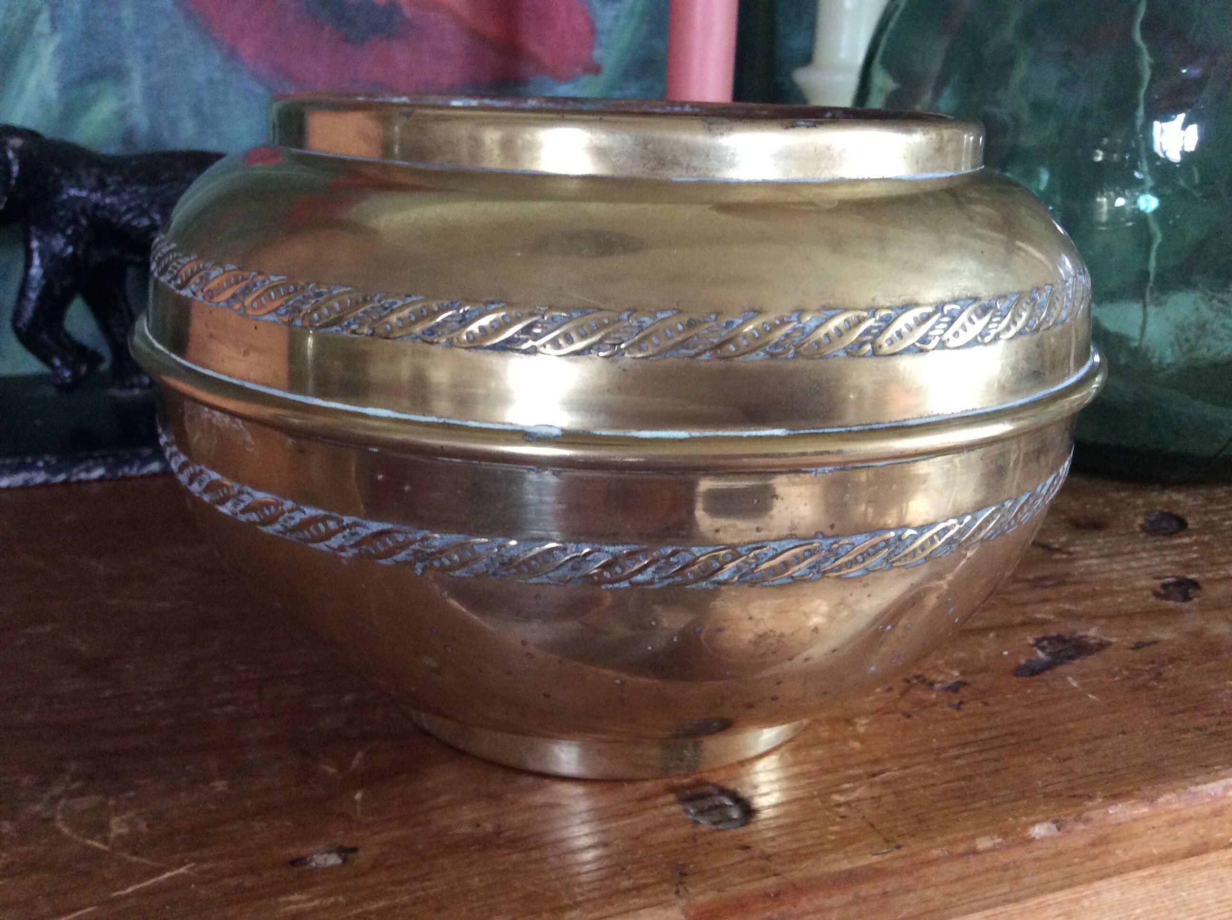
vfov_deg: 44.1
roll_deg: -0.8
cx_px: 616
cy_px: 460
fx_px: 1137
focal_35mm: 32
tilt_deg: -19.4
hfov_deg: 56.9
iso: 250
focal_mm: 3.3
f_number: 2.4
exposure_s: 1/25
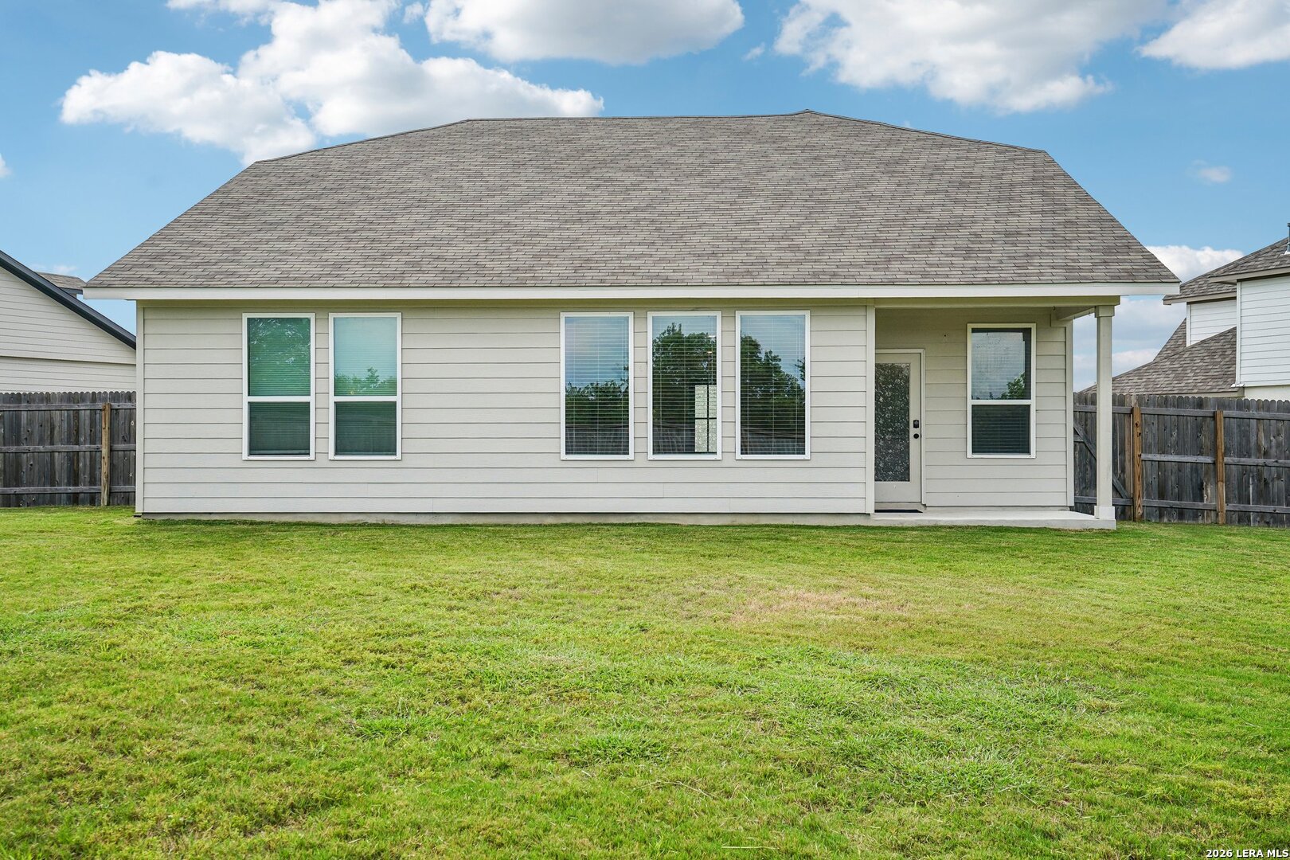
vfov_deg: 38.9
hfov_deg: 55.8
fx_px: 1218
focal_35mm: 34
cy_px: 430
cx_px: 645
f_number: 8
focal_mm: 34
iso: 200
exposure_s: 1/320
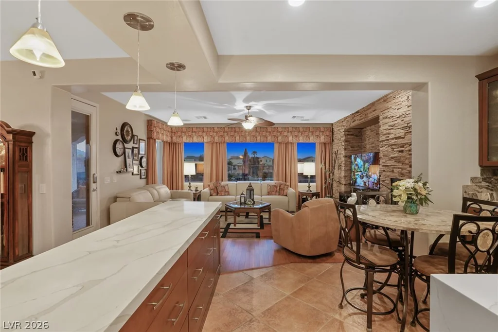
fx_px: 221
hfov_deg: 96.7
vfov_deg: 73.8
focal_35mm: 16
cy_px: 166
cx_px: 249
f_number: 9
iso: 500
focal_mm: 16
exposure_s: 1/1.25
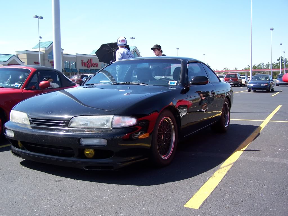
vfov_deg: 37.7
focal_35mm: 38
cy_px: 108
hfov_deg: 49.0
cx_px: 144
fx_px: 316
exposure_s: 1/500
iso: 80
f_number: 2.8
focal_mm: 6.3
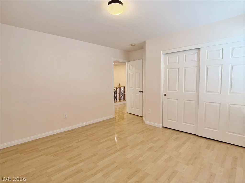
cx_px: 122
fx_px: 170
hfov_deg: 71.6
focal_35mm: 24
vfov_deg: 56.8
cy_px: 92
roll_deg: +1.6
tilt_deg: -4.1
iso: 160
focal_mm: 6.76
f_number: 1.78
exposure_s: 1/120
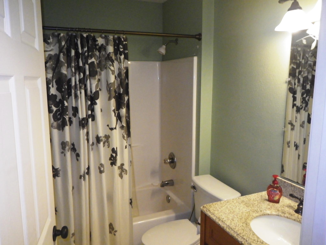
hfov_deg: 63.4
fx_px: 264
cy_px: 122
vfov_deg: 49.7
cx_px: 163
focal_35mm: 28
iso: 400
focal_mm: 5
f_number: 3.5
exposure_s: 1/50
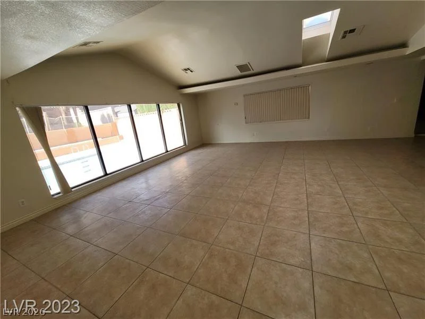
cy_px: 160
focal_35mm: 13
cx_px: 212
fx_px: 160
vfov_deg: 89.9
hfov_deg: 106.2
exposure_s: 1/155
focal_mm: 2.2
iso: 64
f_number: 2.2
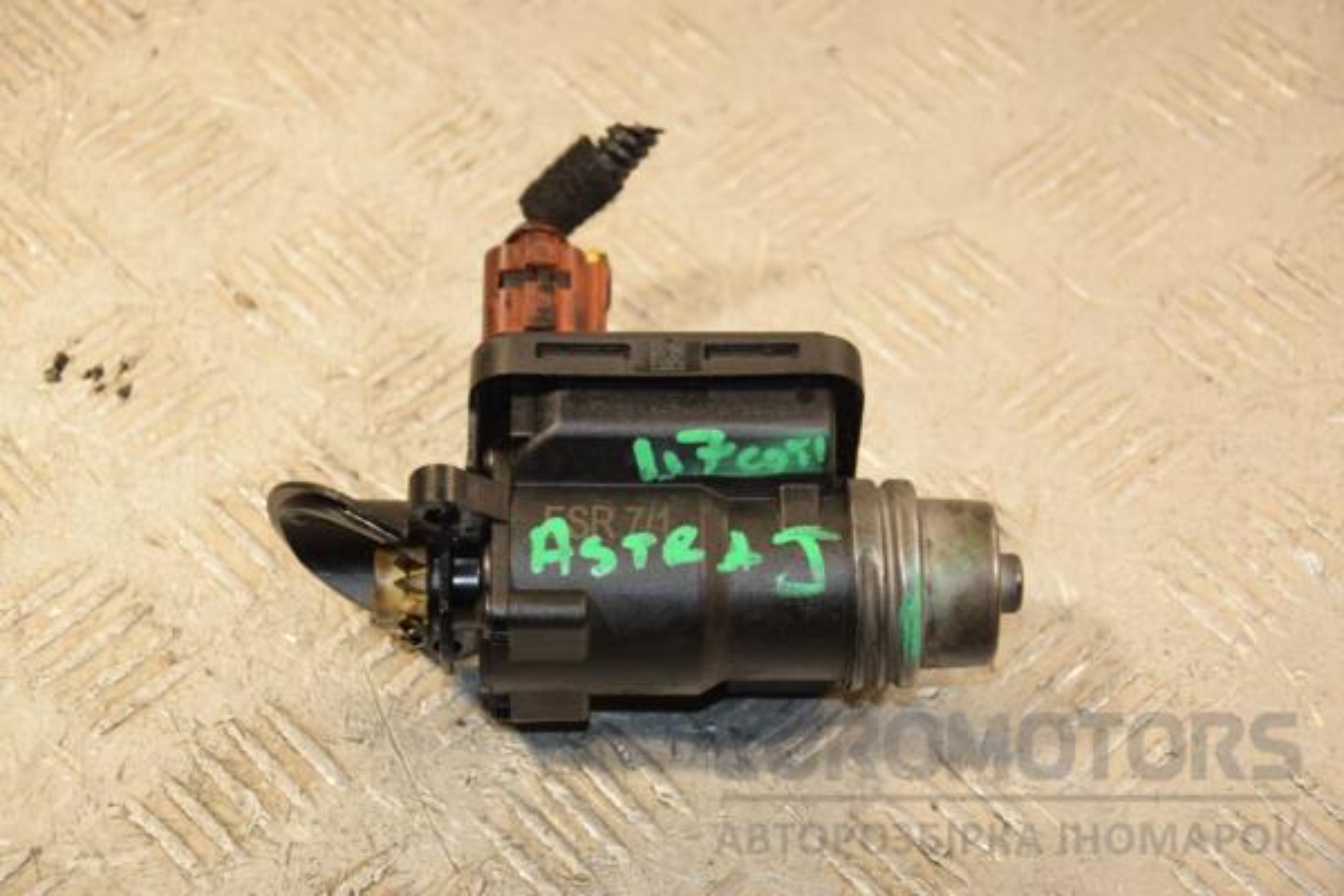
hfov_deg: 20.6
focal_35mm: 99
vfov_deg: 13.8
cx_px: 672
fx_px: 3696
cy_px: 448
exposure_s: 1/200
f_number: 5.3
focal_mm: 66
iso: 800
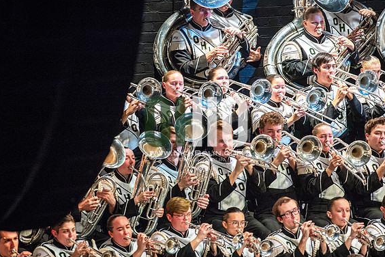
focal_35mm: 308
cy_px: 128
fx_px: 3292
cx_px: 196
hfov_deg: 6.7
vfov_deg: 4.5
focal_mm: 300
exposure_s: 1/400
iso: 5000
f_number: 5.6
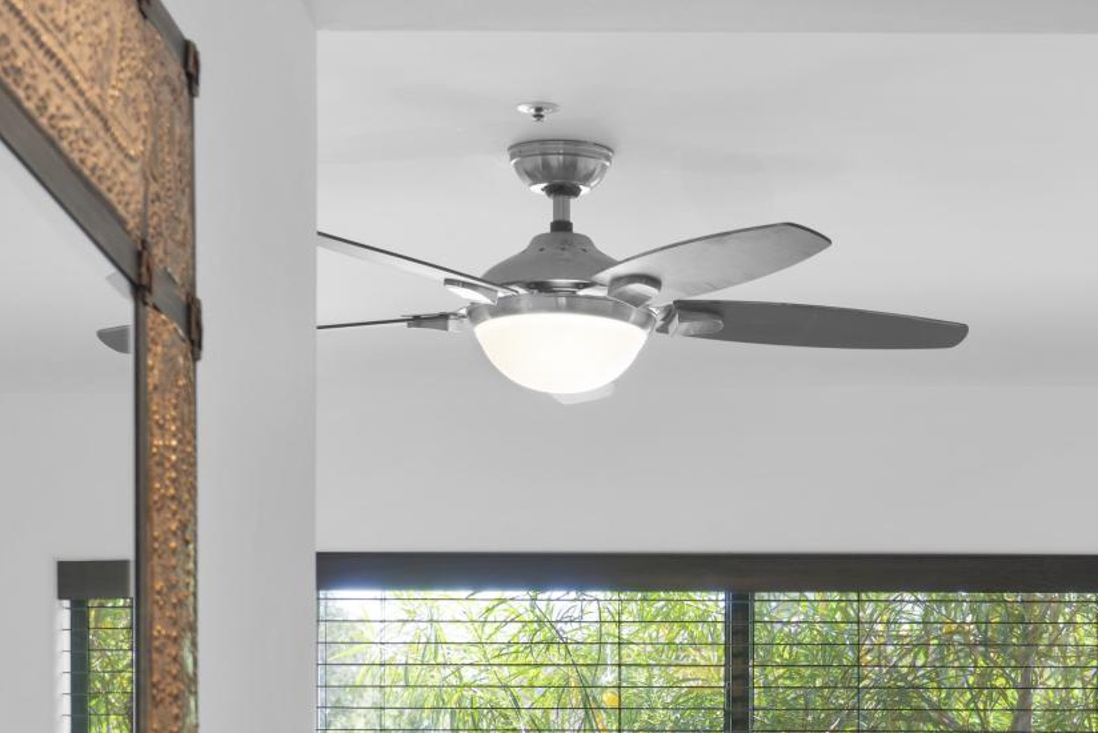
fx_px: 3997
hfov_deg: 15.6
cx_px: 845
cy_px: 1075
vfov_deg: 10.2
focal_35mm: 131
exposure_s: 1/2
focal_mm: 54
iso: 100
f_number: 8
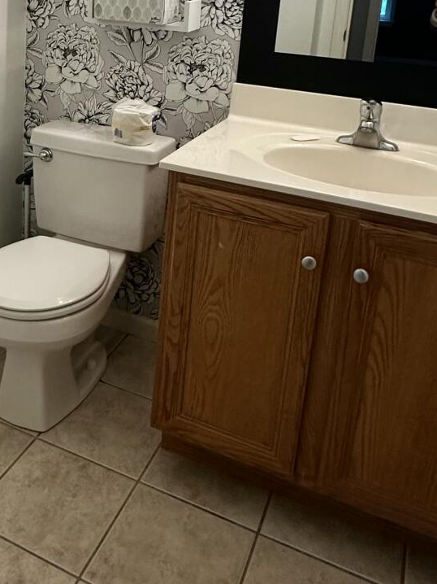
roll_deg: -2.9
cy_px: 116
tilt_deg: -12.9
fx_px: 657
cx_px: 98
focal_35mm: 39
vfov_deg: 45.4
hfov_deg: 35.8
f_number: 2.2
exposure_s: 1/120
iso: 250
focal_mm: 2.22
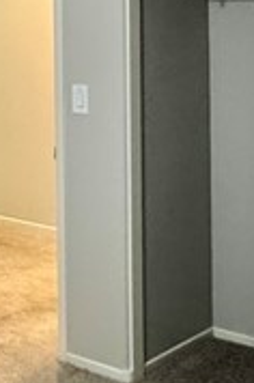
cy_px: 24
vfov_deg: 23.5
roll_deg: +0.7
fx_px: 892
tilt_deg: -0.8
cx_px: -65
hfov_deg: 15.5
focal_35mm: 84
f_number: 2.2
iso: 320
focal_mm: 2.22
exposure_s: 1/60
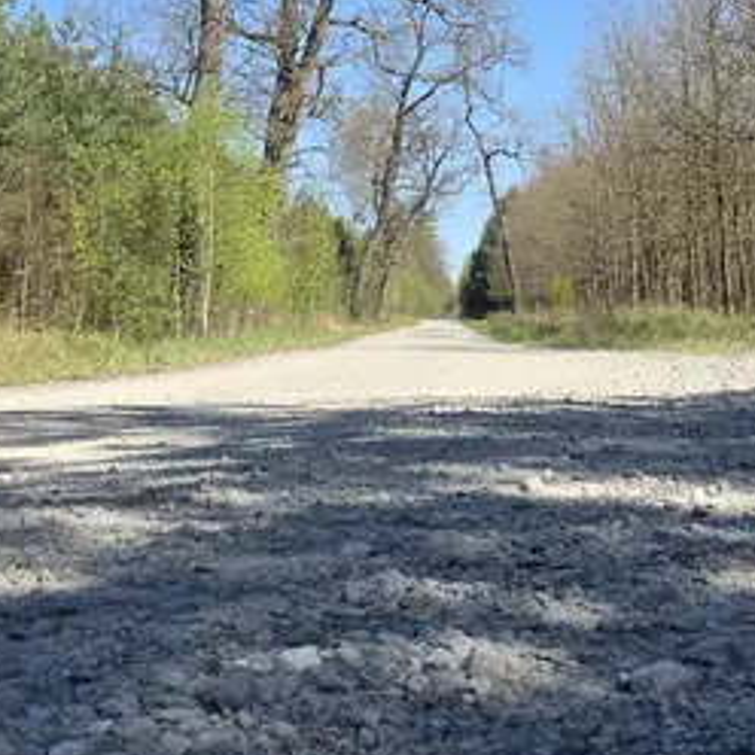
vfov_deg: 28.2
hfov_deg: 28.9
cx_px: 487
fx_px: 1456
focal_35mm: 59
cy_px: 113
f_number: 1.7
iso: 80
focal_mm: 6.3
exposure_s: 1/3100
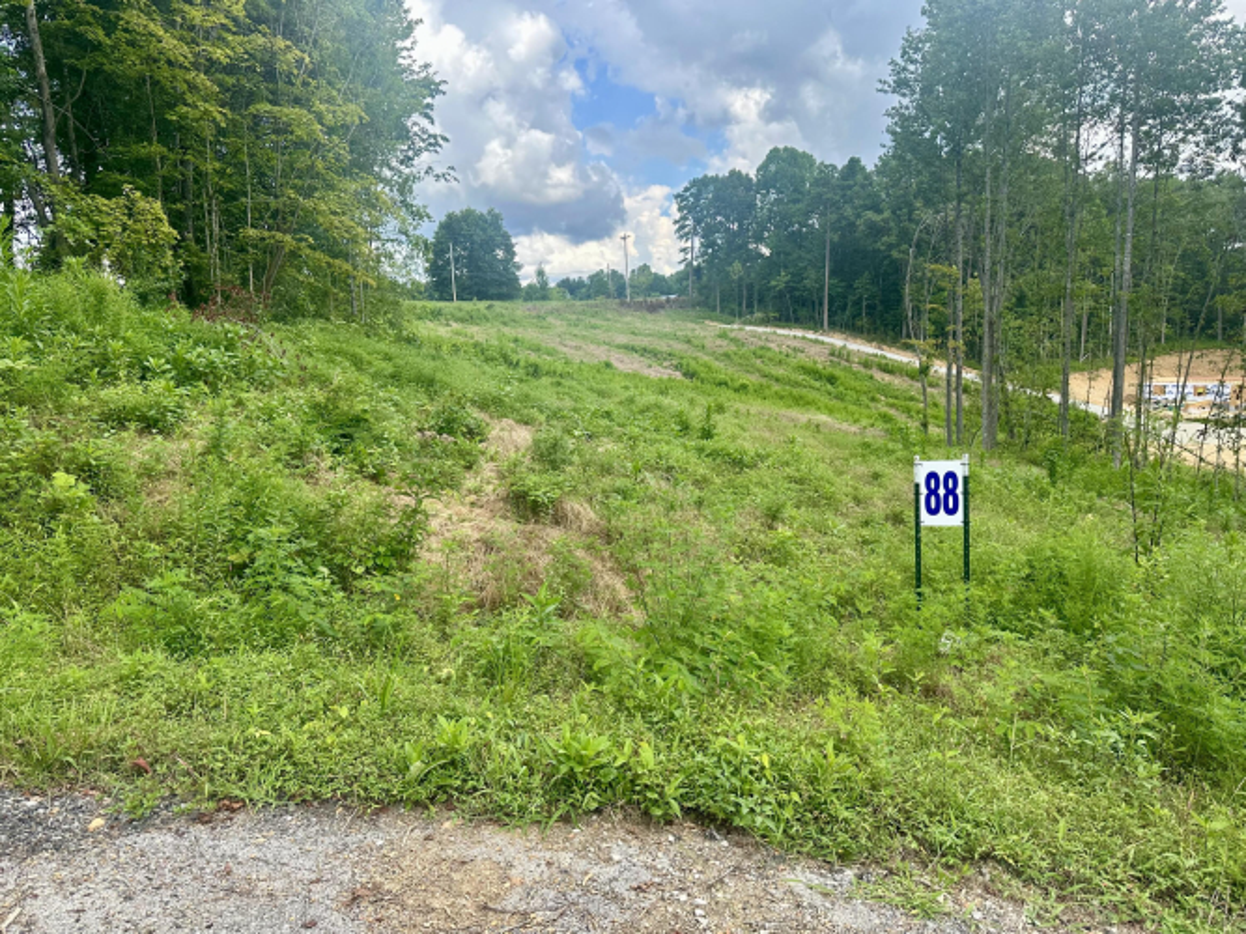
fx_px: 864
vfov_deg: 56.8
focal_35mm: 24
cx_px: 623
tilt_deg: -7.8
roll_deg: +2.6
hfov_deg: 71.6
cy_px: 467
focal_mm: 6.86
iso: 80
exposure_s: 1/1171
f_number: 1.78
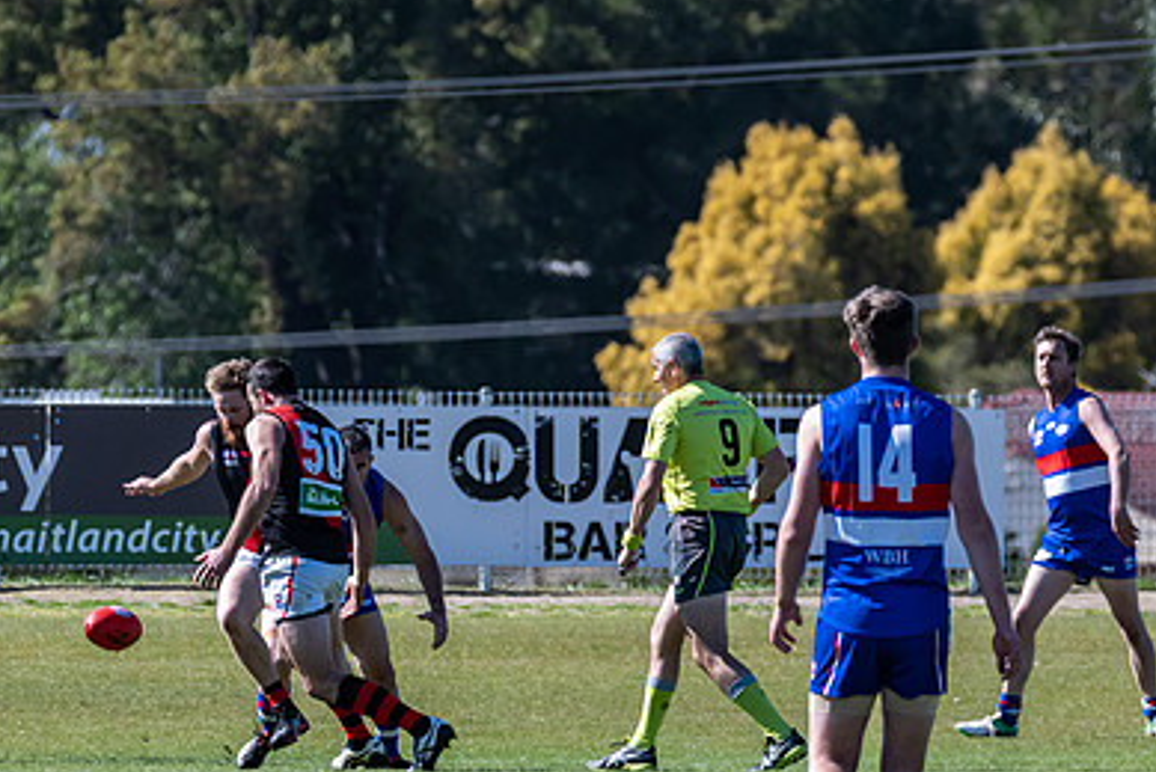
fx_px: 29113
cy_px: 537
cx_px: 249
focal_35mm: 906
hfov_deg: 2.3
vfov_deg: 1.5
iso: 800
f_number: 8
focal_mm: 350
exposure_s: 1/2000
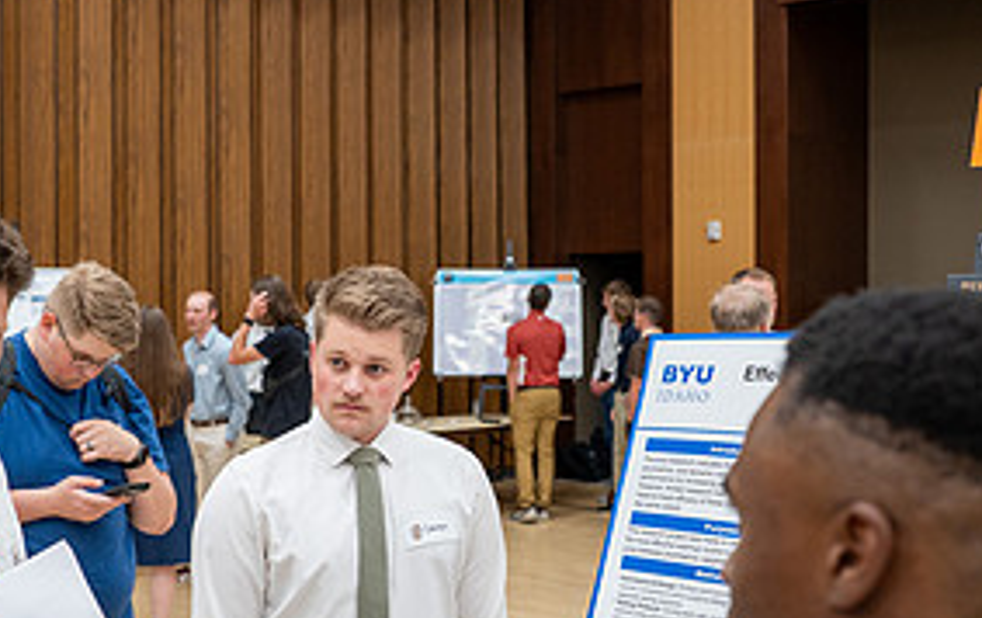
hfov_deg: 39.4
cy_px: 365
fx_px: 1367
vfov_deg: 25.4
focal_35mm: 51
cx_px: 407
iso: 1000
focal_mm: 24
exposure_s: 1/160
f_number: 2.8
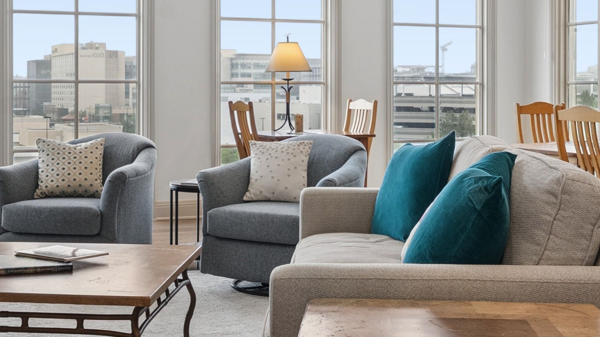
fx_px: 939
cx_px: 251
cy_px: 97
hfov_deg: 35.4
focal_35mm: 59
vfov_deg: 20.3
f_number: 9
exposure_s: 1/60
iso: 640
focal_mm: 21
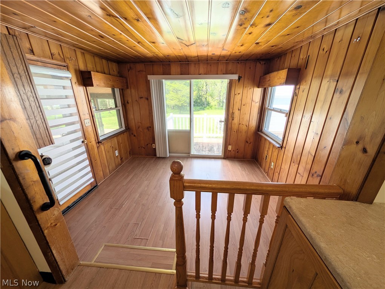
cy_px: 144
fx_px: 134
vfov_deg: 94.6
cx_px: 192
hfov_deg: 110.5
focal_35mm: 12
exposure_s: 1/250
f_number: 1.95
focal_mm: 2.23
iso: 44
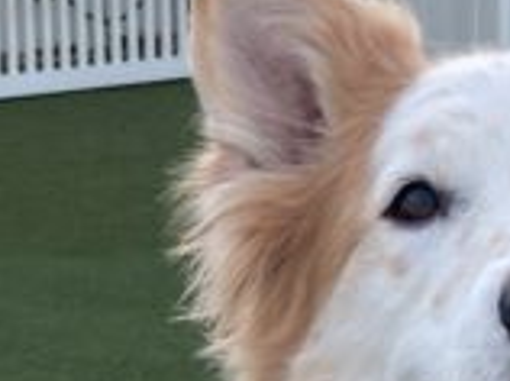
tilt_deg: -12.5
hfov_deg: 11.6
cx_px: 23
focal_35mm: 169
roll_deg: +3.6
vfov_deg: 8.7
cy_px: 320
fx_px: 2486
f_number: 1.8
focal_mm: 4.25
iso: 50
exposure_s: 1/122
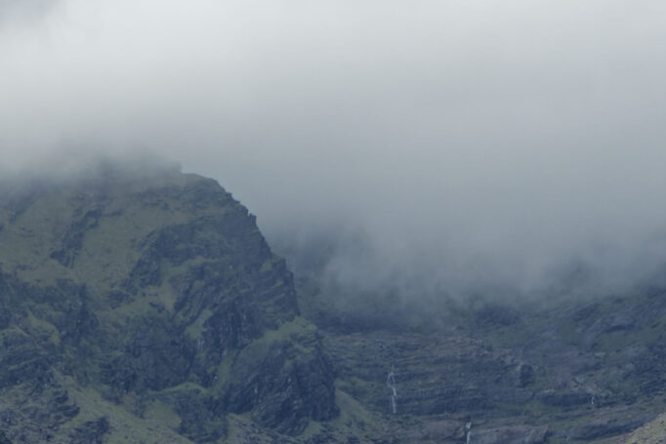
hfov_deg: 5.2
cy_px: 713
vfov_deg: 3.5
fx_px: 7290
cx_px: 281
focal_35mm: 394
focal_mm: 70
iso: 450
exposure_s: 1/1000
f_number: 8
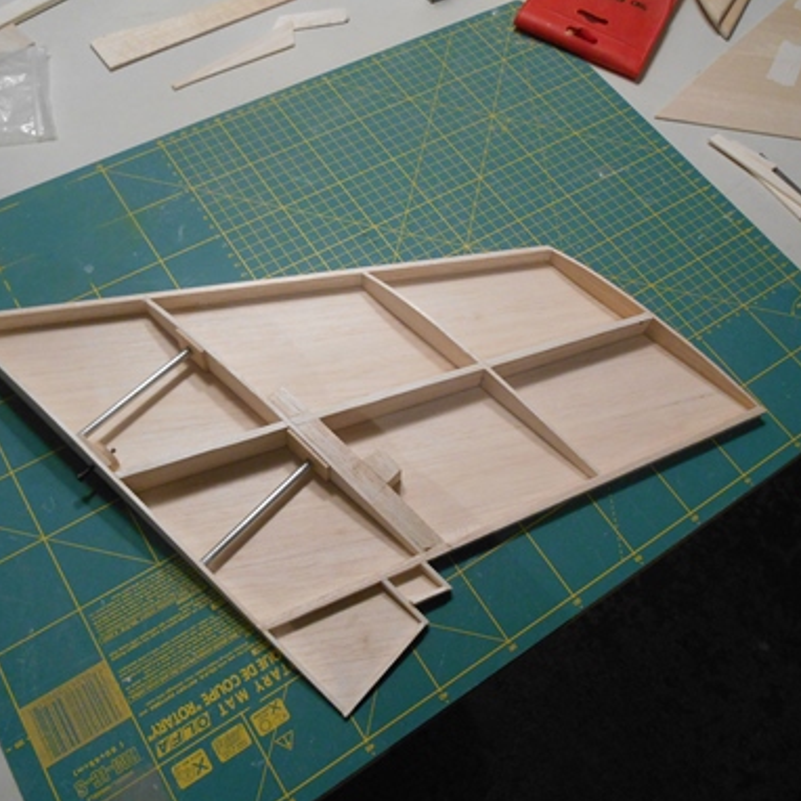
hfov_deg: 52.5
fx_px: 812
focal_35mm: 31
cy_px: 403
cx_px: 399
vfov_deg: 52.5
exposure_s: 1/25
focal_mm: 4.7
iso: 400
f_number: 3.4
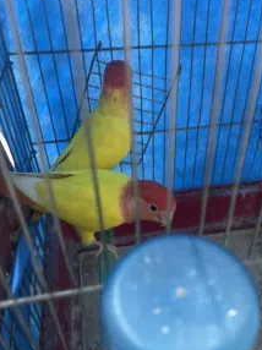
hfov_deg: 40.2
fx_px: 354
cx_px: 174
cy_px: 187
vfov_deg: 52.6
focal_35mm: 35
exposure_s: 1/33
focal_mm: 5.1
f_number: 1.6
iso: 500
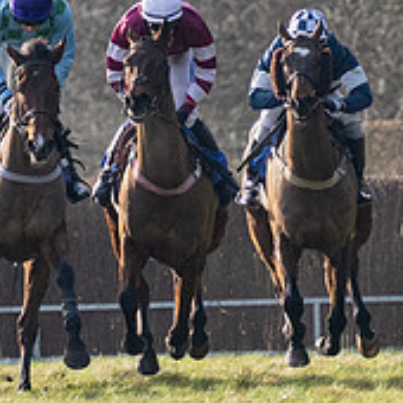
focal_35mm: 1671
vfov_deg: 1.0
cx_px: 241
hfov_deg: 1.0
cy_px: 282
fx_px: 22009
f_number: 4
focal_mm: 240
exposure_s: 1/2500
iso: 400
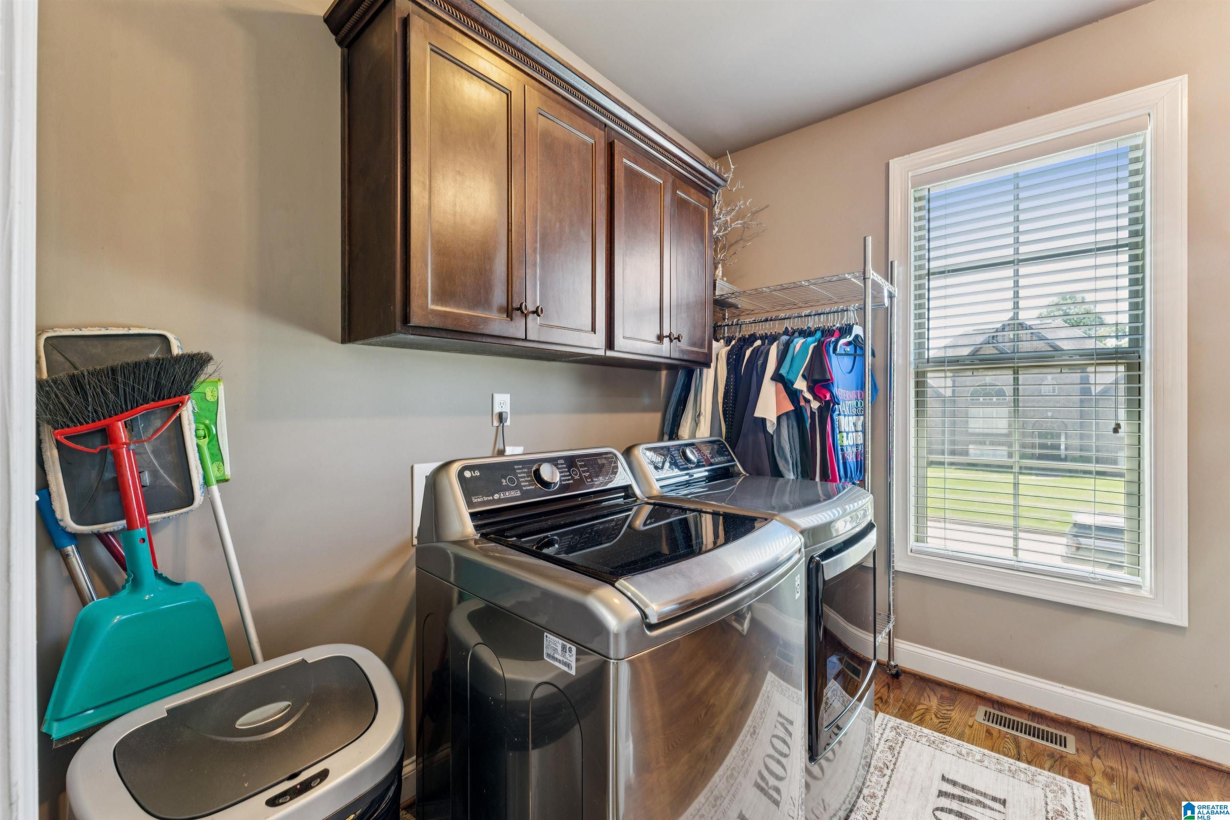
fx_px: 478
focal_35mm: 14
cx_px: 615
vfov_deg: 81.2
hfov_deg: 104.3
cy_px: 410
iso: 400
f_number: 13
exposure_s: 1/2
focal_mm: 14
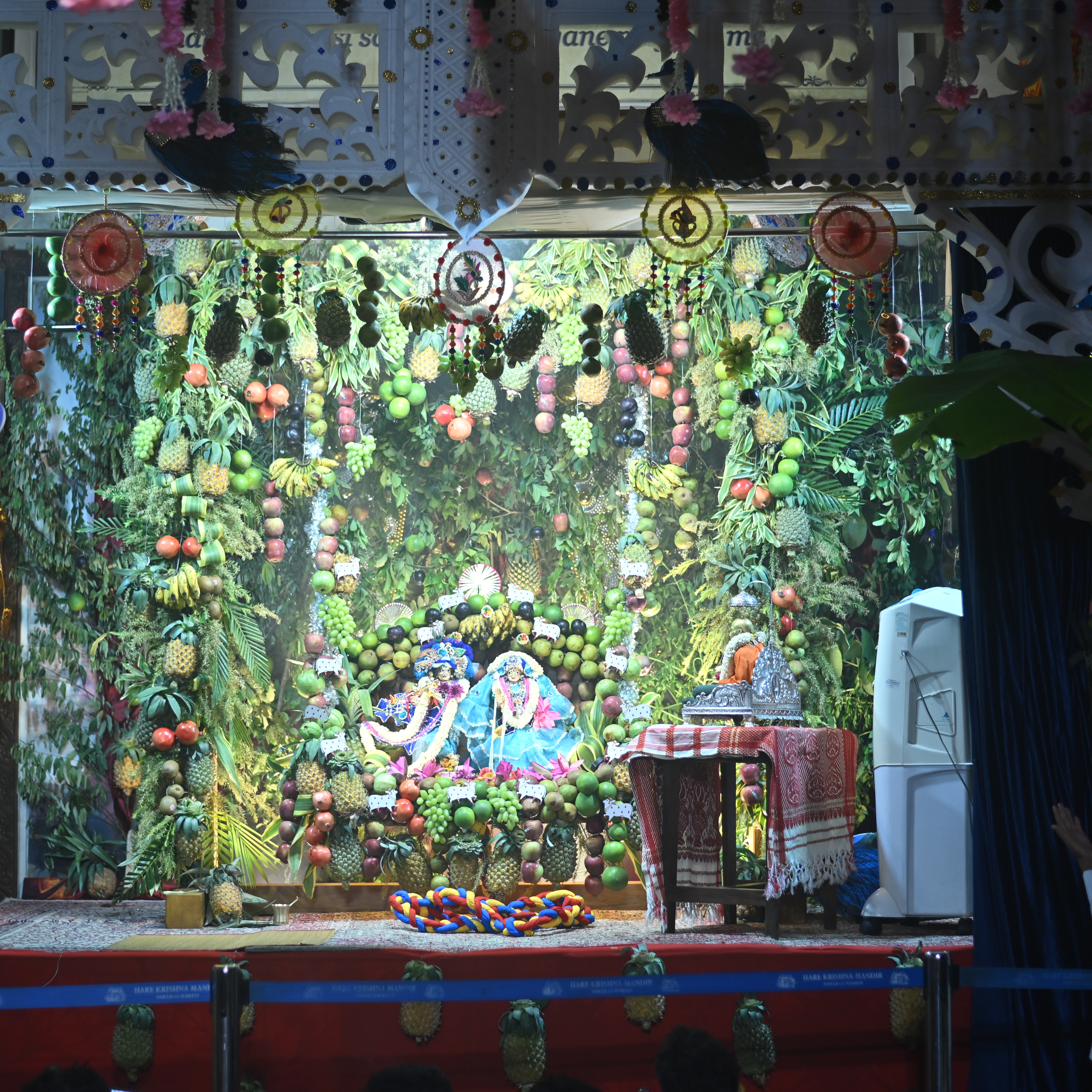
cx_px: 486
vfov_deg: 26.9
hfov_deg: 26.9
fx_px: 2284
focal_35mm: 64
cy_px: 547
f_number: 2
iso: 200
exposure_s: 1/200
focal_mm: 50
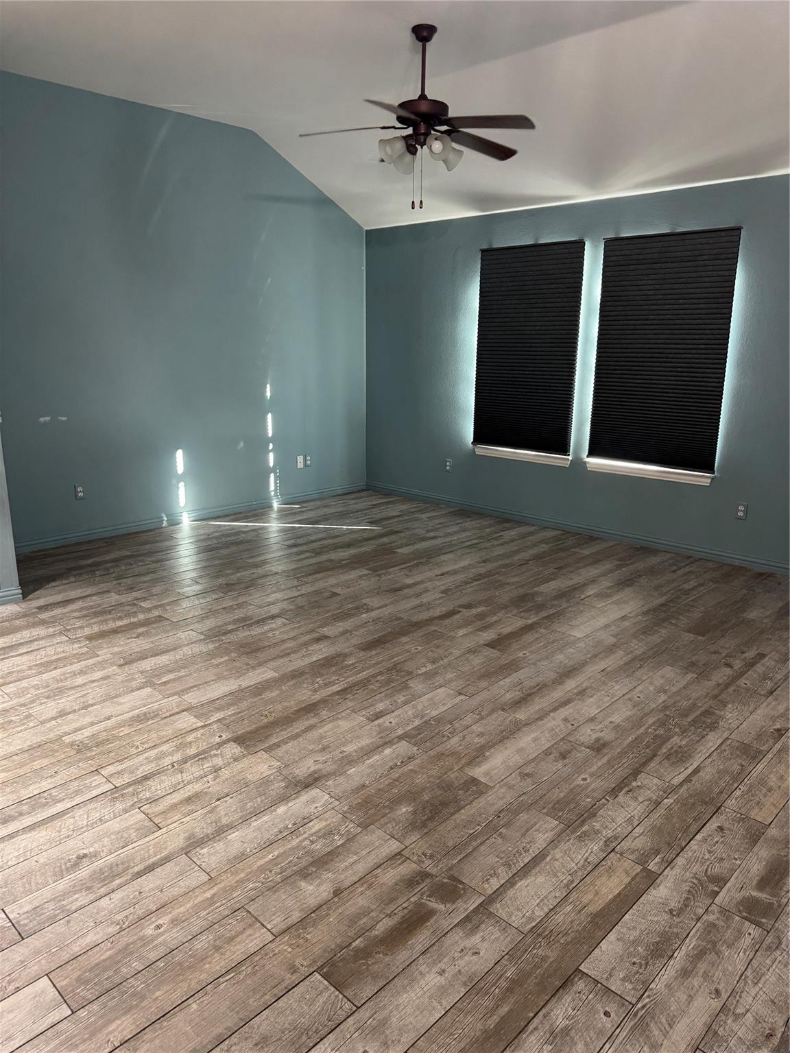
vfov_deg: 71.6
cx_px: 395
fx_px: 730
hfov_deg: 56.8
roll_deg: -0.4
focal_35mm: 24
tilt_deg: -13.8
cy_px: 526
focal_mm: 6.76
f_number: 1.78
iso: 320
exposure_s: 1/60
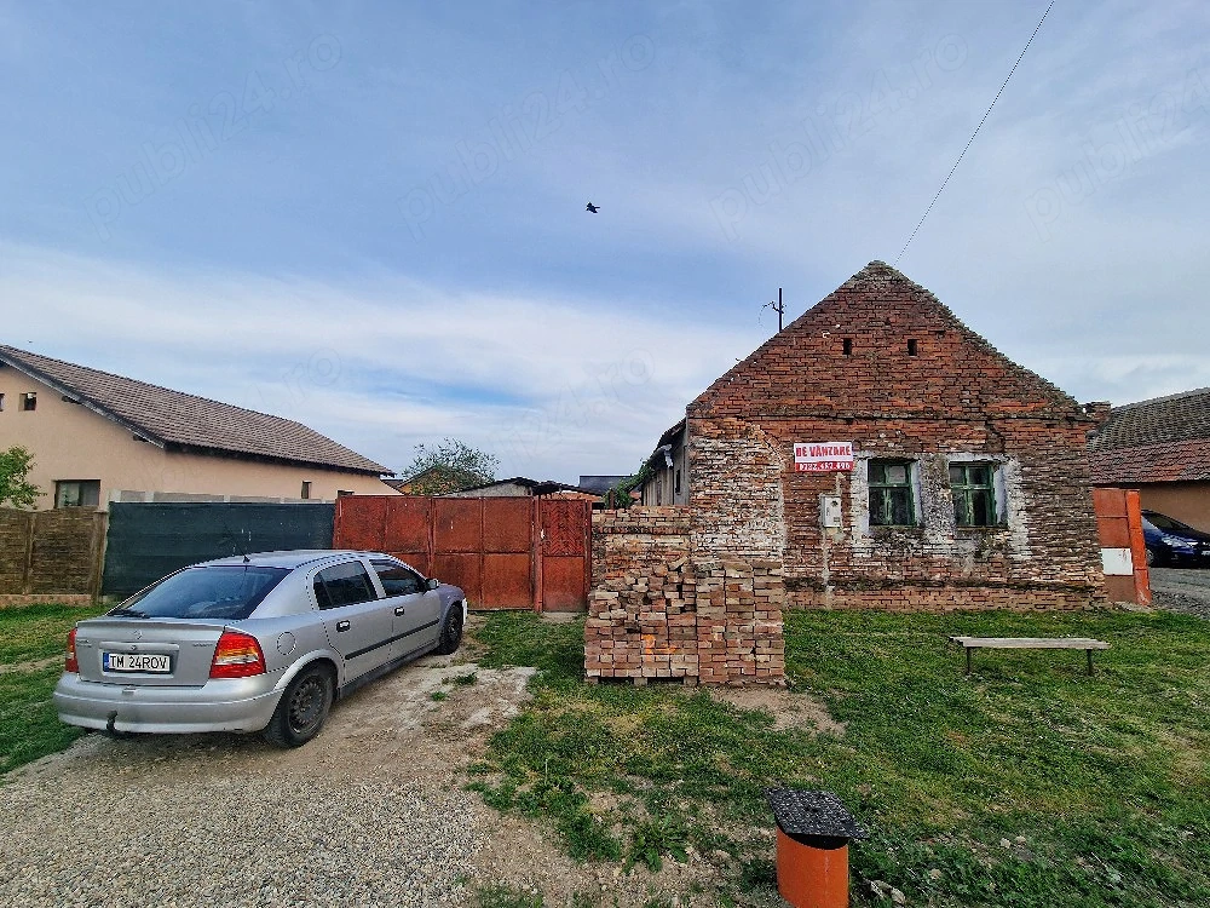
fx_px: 454
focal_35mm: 13
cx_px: 605
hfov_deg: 106.2
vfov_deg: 89.9
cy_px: 454
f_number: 2.2
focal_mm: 2.2
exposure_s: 1/625
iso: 50
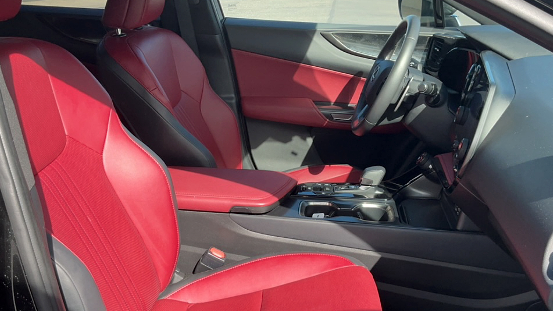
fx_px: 484
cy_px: 173
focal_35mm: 33
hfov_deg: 59.5
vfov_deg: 35.6
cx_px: 274
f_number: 1.8
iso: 25
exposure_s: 1/307
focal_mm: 3
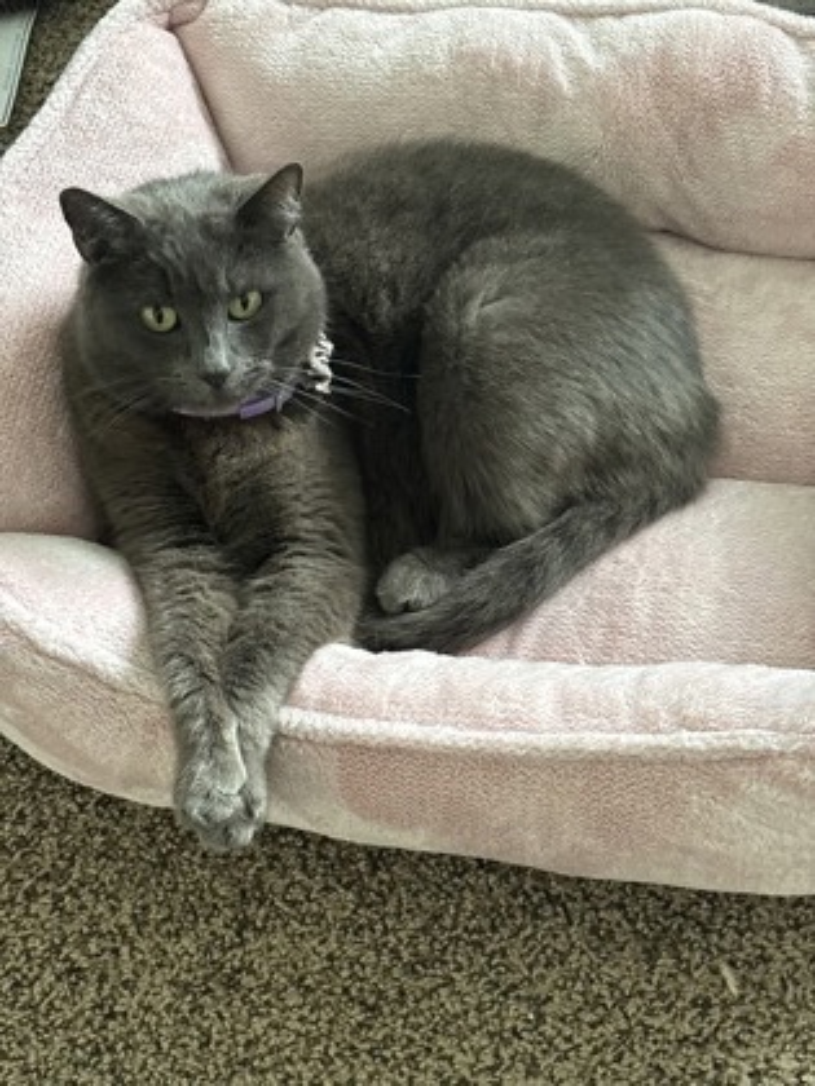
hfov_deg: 28.0
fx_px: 1632
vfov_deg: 36.8
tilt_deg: -56.3
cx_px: 408
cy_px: 543
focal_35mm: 52
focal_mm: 5.96
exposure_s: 1/38
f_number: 1.6
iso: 320
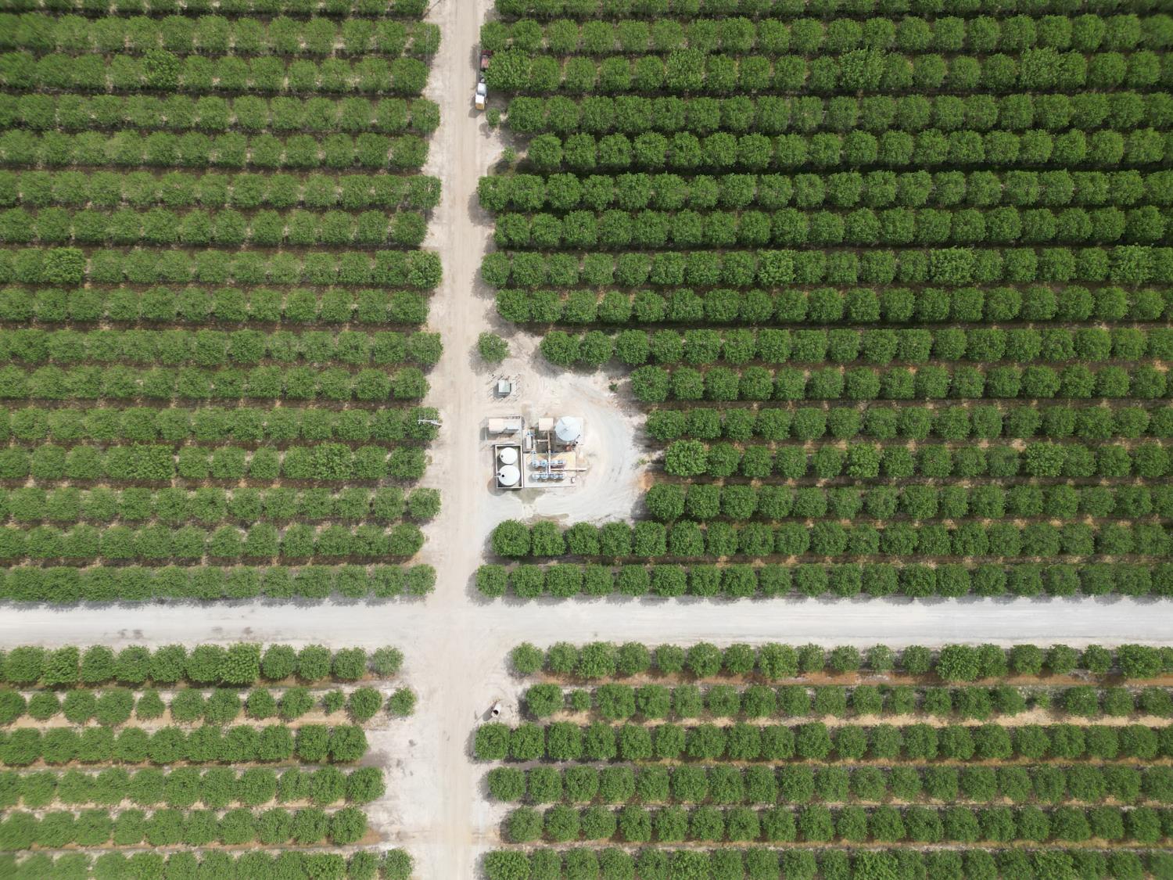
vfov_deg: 56.8
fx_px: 813
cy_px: 440
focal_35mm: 24
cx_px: 586
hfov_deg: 71.6
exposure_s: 1/2500
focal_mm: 6.72
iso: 130
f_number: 1.7
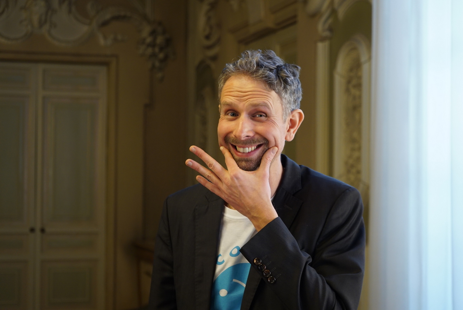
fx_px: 901
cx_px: 232
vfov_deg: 19.5
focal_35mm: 70
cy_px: 155
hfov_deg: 28.8
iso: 1250
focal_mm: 70
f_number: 5.6
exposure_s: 1/40
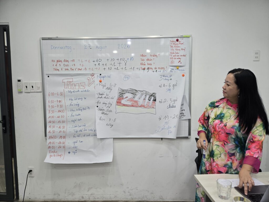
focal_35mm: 23
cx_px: 134
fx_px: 179
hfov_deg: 73.9
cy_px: 101
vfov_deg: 58.9
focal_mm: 5.4
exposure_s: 1/100
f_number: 1.8
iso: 100
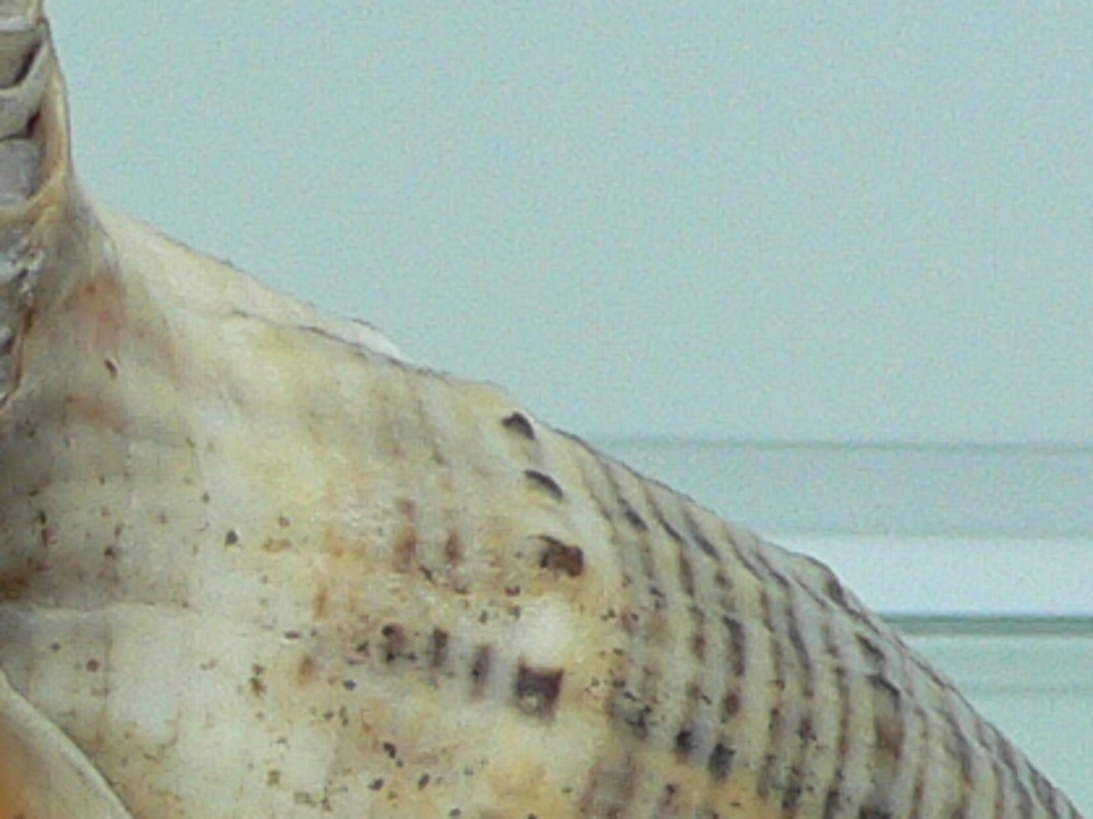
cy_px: 1028
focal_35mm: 169
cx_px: -311
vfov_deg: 8.7
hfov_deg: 11.4
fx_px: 5333
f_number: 2.8
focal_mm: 4.6
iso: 100
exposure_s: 1/60
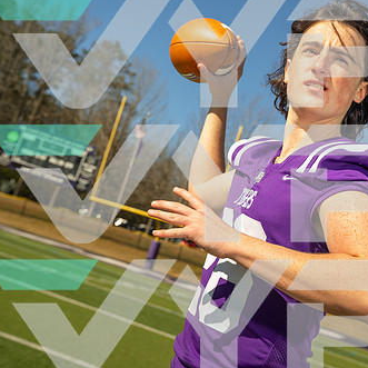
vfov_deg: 28.2
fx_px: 734
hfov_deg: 27.8
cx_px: 269
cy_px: 184
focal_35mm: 61
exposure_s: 1/125
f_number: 5.6
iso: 100
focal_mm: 41
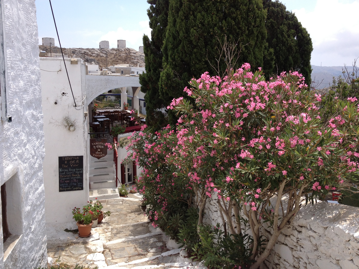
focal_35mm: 35
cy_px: 134
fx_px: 363
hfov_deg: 52.6
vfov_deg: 40.7
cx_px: 180
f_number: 2.4
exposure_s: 1/1284
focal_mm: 4.28
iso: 50
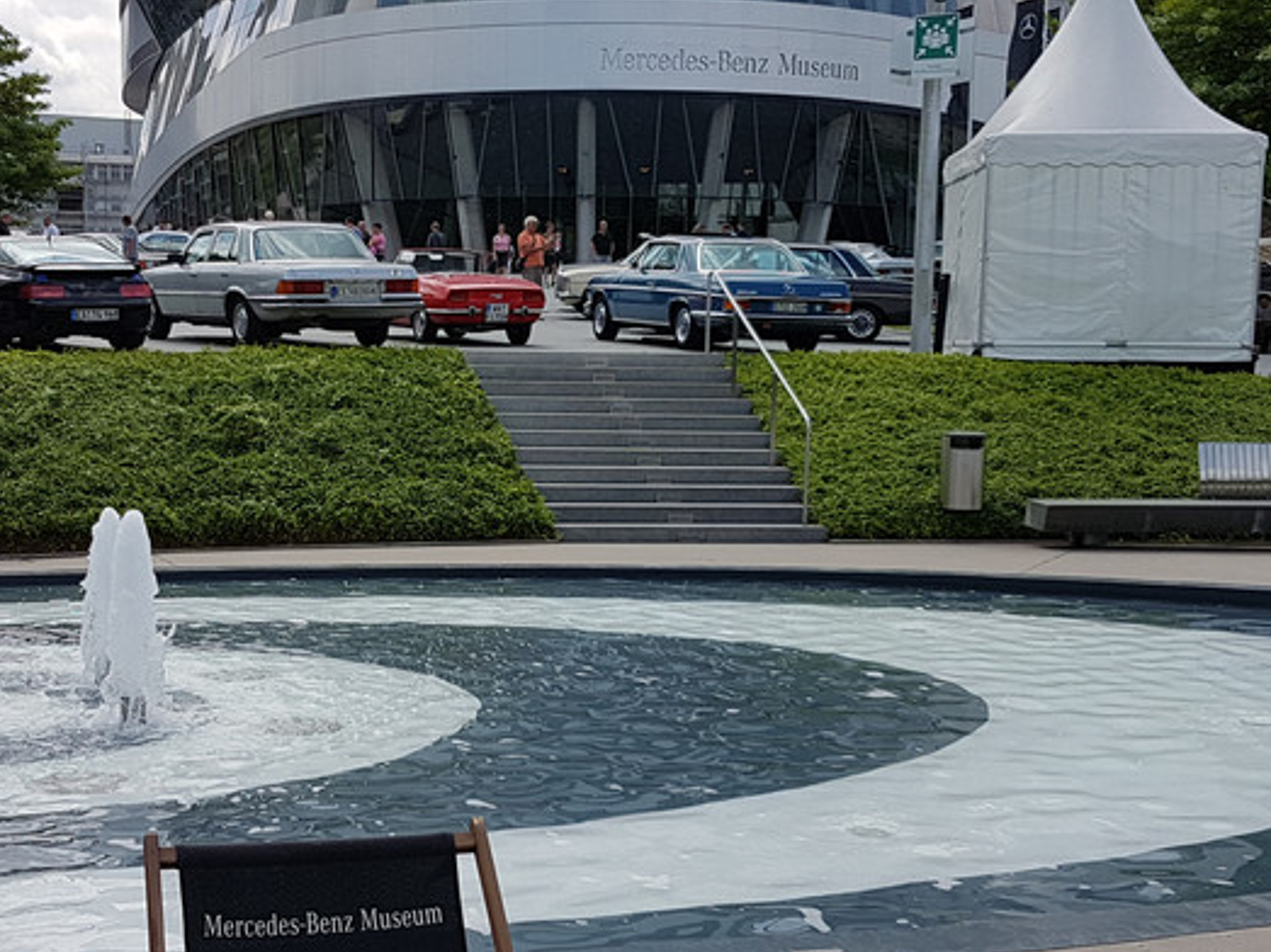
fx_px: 1946
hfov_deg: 36.1
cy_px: 464
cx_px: 521
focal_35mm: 53
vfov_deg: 27.5
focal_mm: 4.2
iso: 40
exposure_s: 1/3016
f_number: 1.7
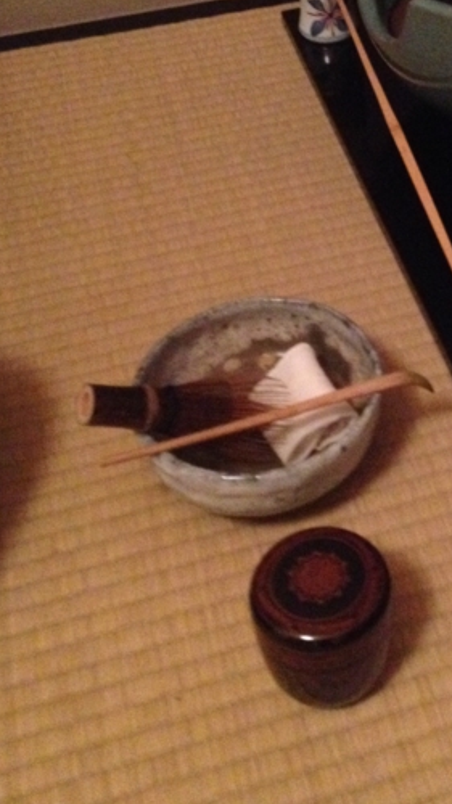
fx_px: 1301
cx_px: 392
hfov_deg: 19.4
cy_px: 232
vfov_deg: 33.9
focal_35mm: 61
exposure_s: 1/15
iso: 800
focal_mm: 4.28
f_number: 2.4
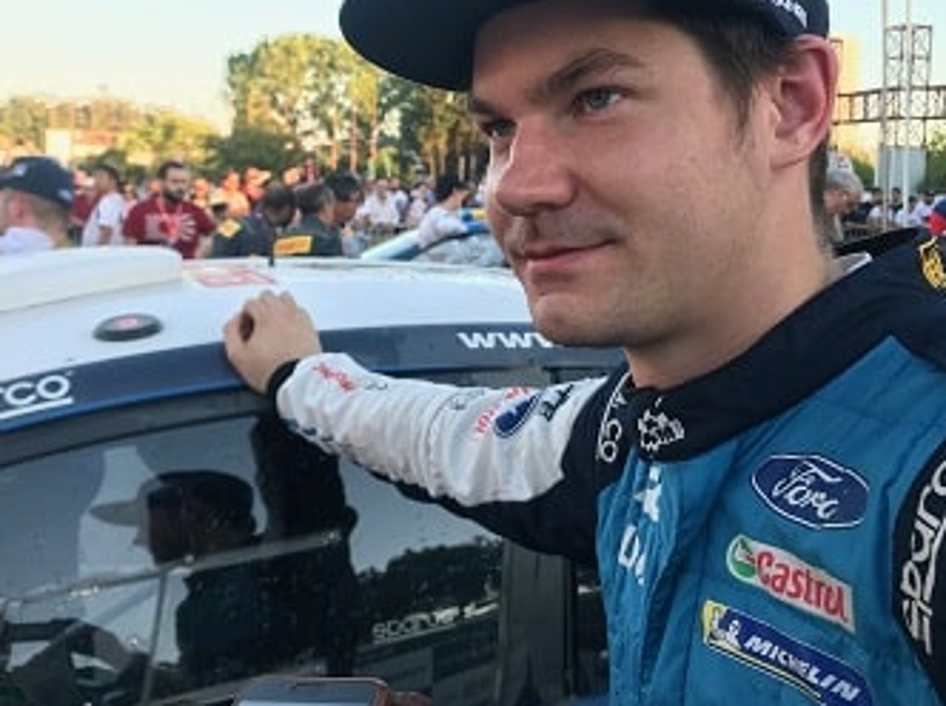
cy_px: 260
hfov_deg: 49.0
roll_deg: -1.4
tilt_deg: -2.9
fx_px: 1037
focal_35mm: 38
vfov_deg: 37.4
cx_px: 436
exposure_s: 1/130
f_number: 1.8
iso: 20
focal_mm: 3.99
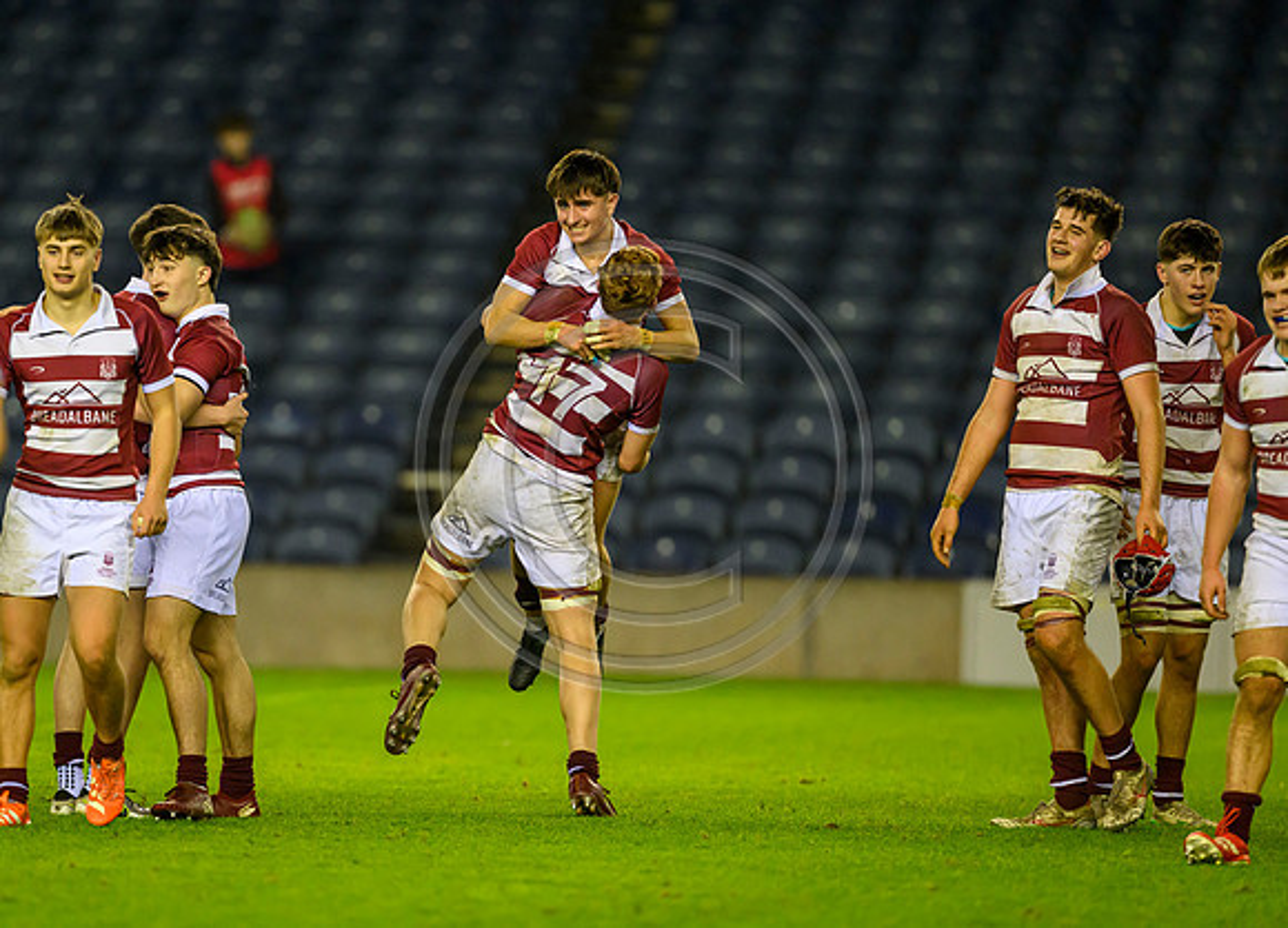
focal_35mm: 477
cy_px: 525
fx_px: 17510
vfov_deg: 3.0
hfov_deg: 4.2
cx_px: 500
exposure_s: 1/1600
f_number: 3.2
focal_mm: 400
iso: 5000
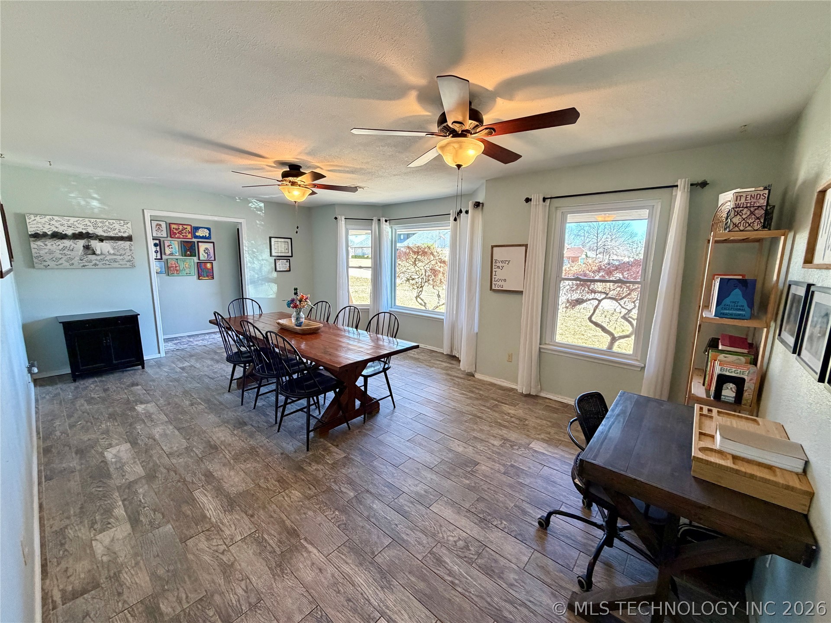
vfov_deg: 85.7
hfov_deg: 102.1
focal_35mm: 14
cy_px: 312
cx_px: 416
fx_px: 336
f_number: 2.2
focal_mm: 2.22
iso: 400
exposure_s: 1/60
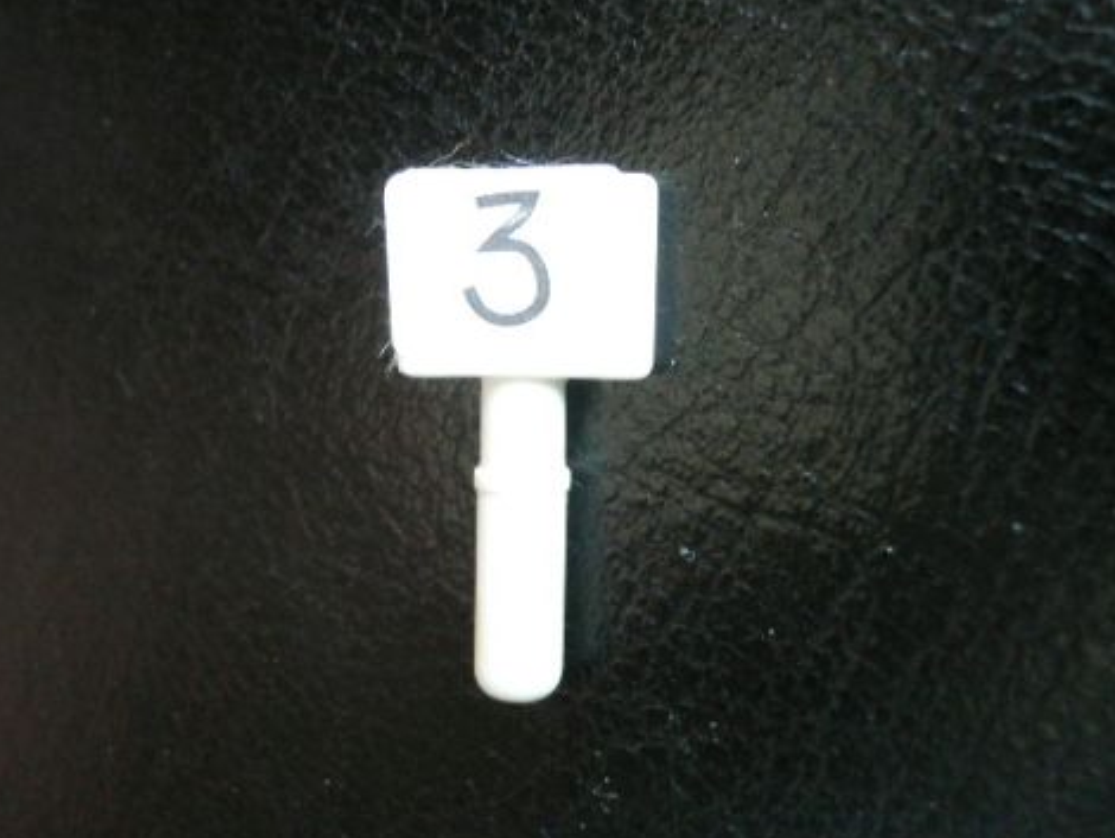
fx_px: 1321
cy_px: 355
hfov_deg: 45.7
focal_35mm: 41
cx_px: 501
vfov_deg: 35.1
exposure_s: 1/13
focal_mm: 5.8
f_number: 2.8
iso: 200
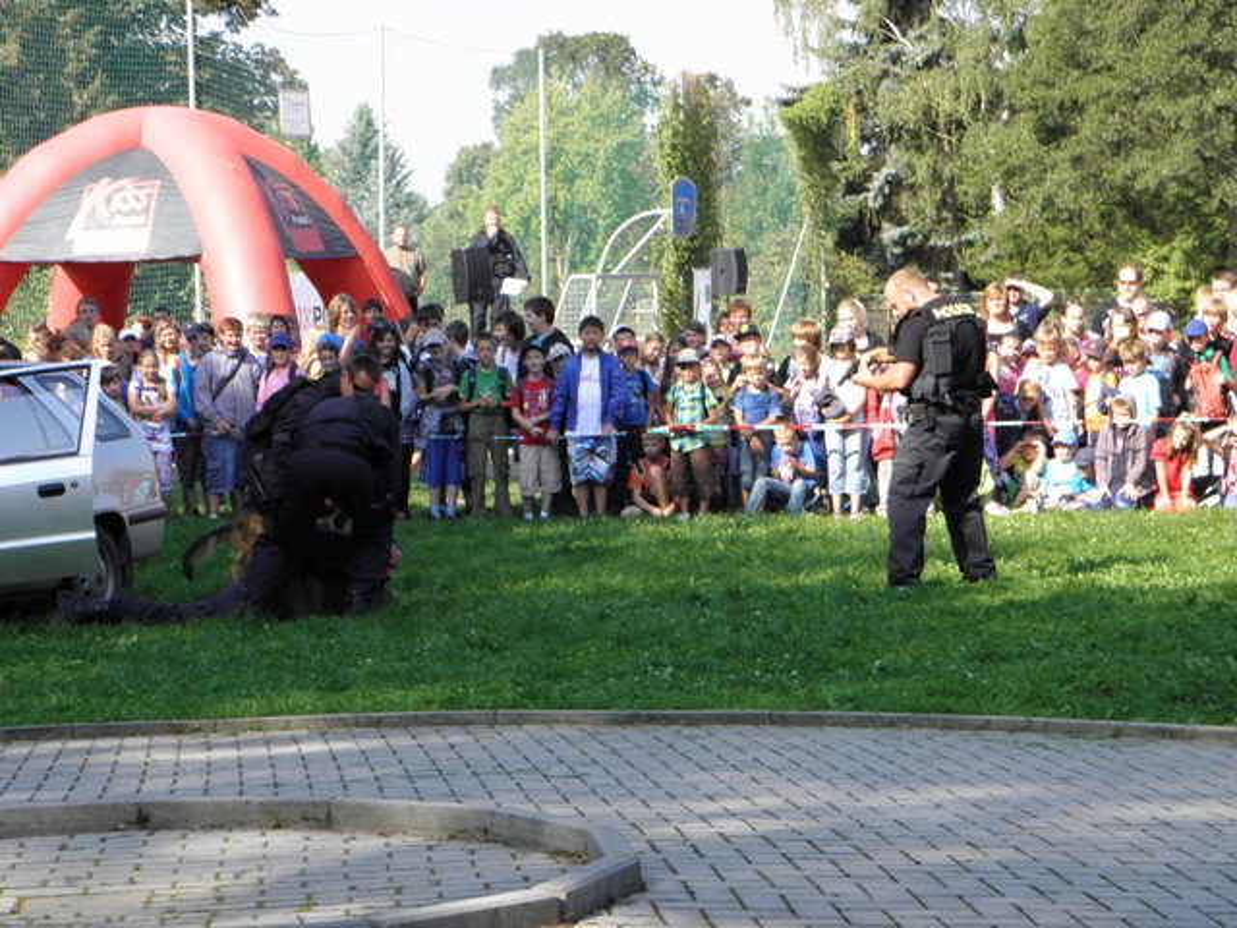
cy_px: 464
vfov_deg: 14.0
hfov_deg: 18.5
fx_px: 3788
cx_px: 618
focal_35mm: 106
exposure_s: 1/200
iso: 100
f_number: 4.7
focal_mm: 19
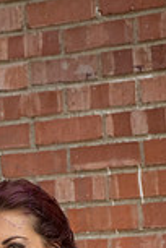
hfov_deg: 5.1
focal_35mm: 270
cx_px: 15
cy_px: 352
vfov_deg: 7.5
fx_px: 1867
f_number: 6.3
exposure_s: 1/320
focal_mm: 92
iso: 1250
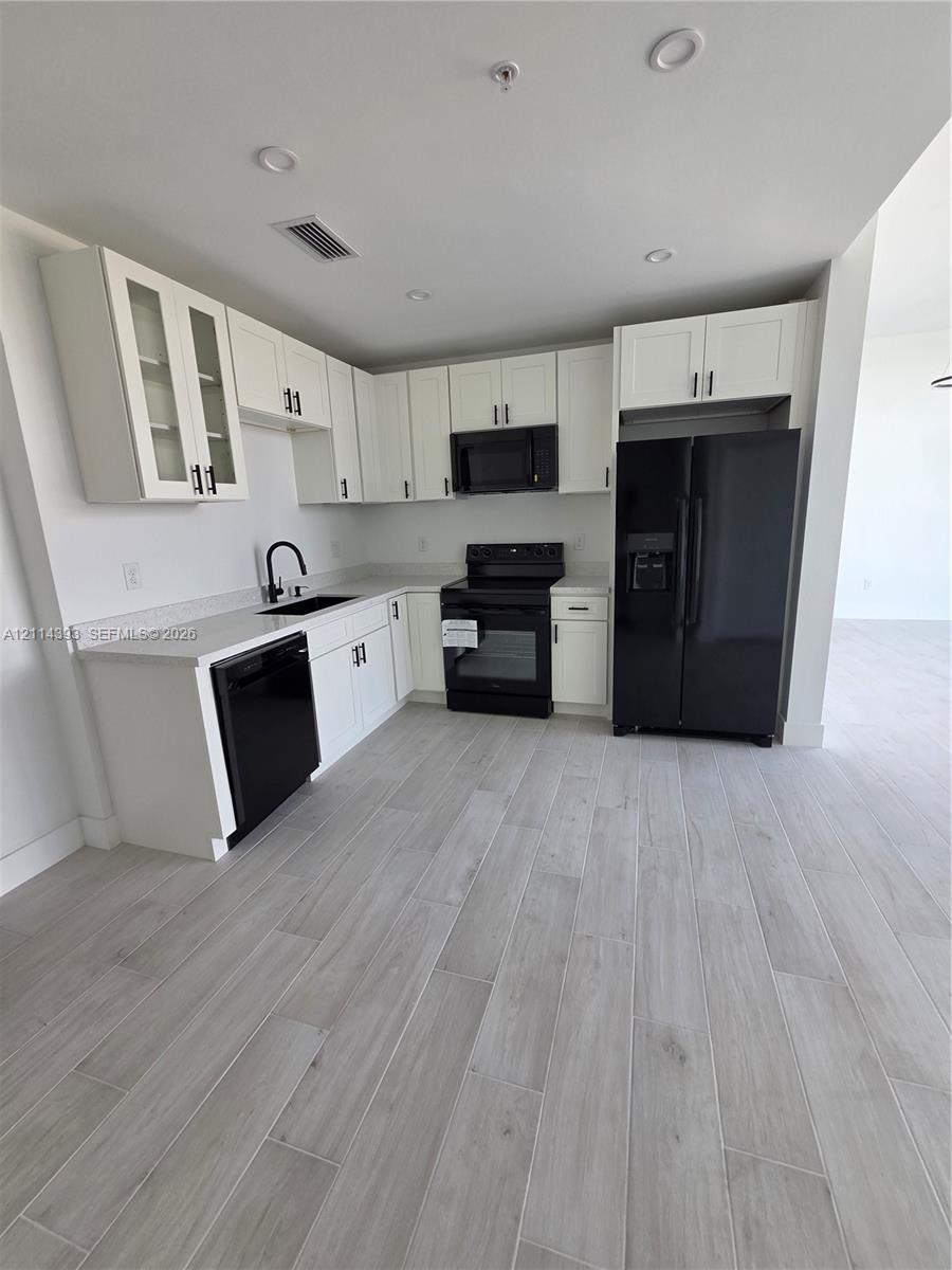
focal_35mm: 13
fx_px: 477
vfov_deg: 106.2
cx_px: 476
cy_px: 635
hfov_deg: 89.9
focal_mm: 2.2
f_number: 2.2
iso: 80
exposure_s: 1/120
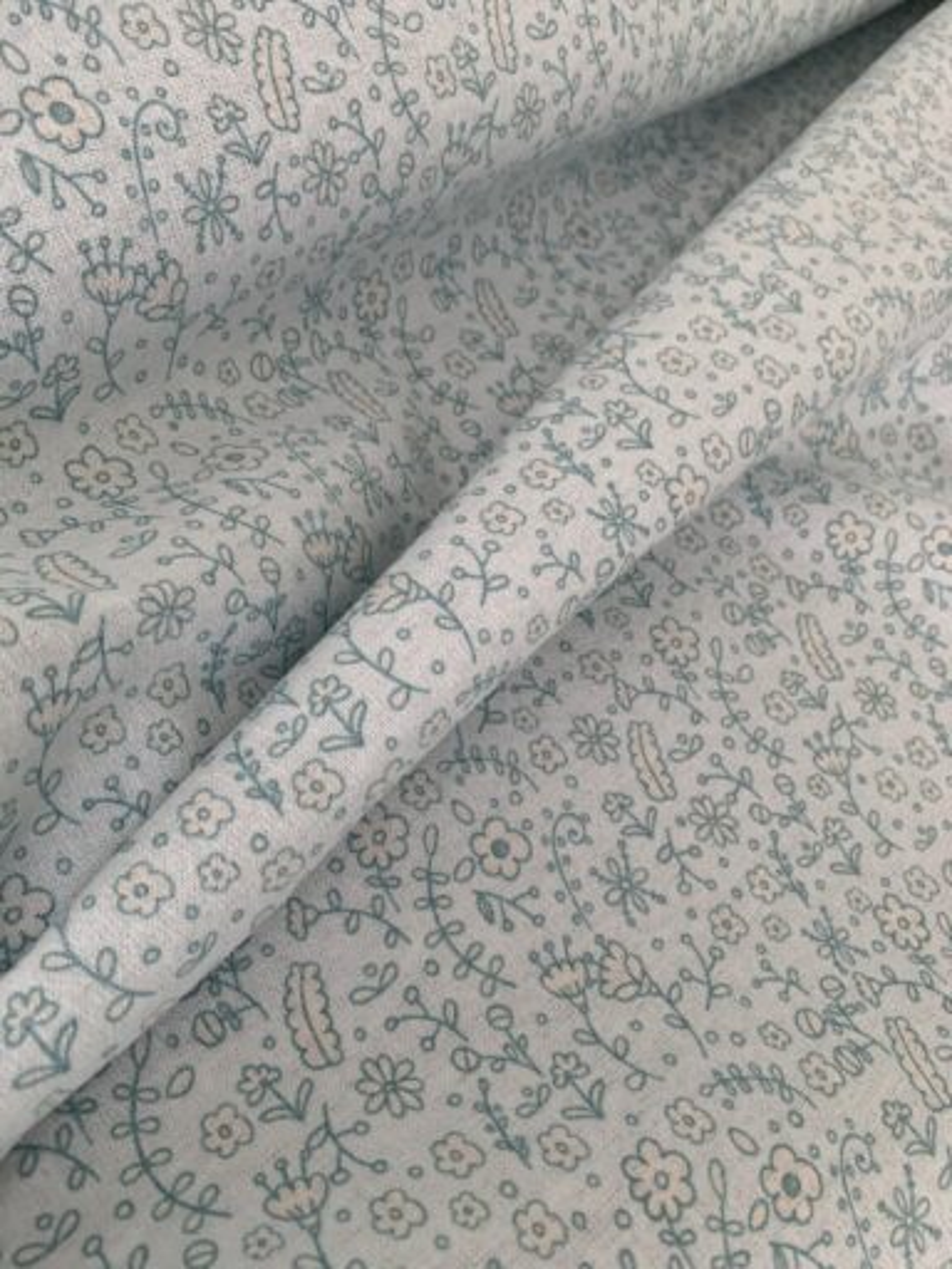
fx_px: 953
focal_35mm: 26
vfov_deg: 67.3
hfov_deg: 53.1
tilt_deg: -58.3
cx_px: 476
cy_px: 634
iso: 40
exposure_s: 1/121
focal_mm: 4.25
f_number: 1.8
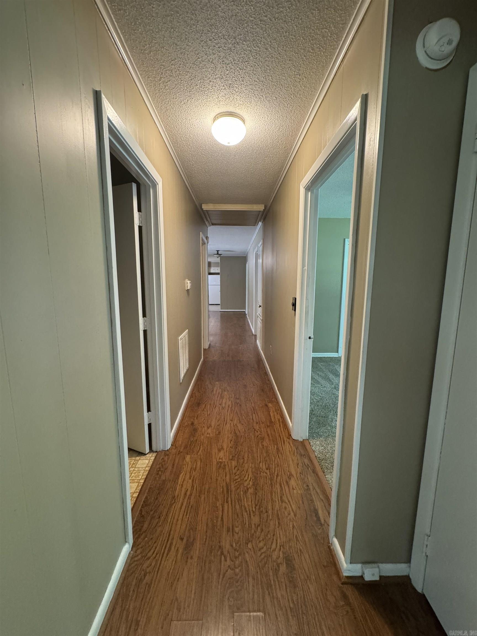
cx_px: 238
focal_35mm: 14
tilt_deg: -8.6
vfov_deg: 102.1
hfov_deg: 85.7
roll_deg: -0.6
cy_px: 318
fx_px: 257
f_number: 2.2
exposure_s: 1/60
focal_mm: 2.22
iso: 400
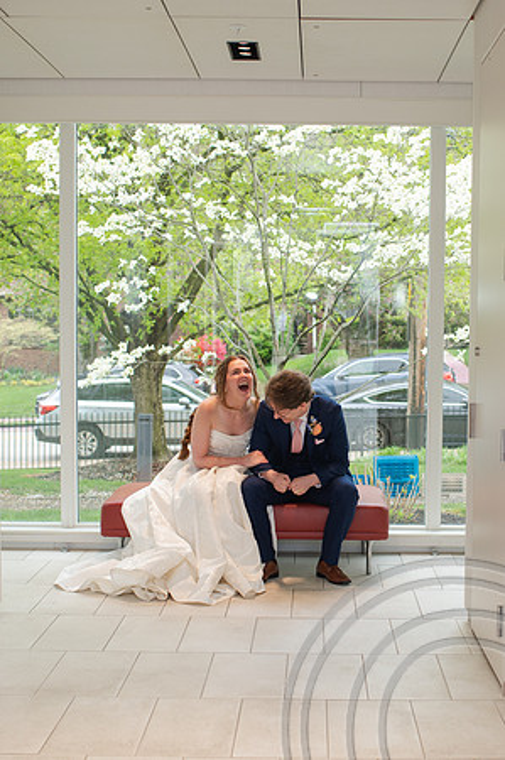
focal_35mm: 59
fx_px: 1240
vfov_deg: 34.1
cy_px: 415
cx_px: 326
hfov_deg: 22.9
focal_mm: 35
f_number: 3.2
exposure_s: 1/200
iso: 160
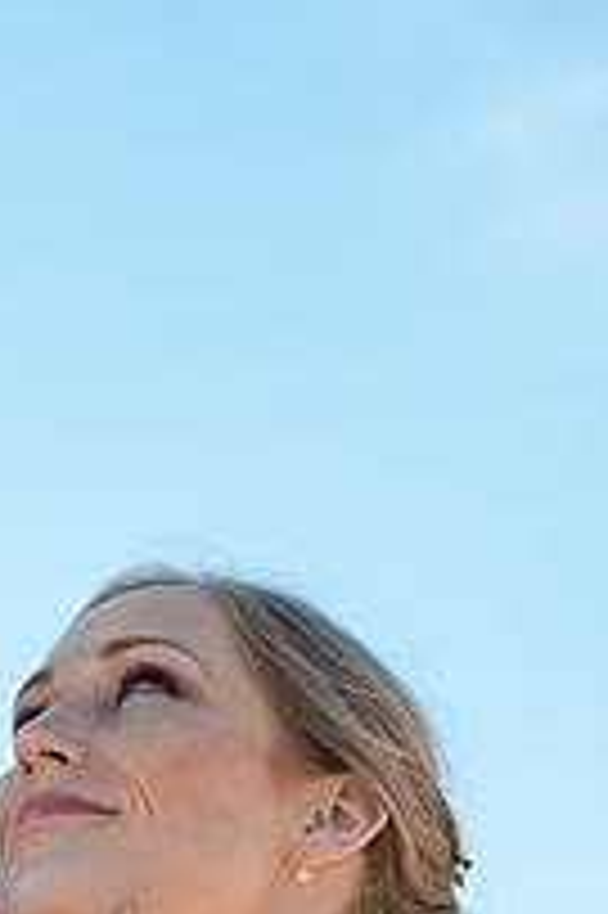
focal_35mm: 188
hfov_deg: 7.3
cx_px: 7
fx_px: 4770
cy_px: 1000
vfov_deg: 10.8
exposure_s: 1/320
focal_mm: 85
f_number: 3.5
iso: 100
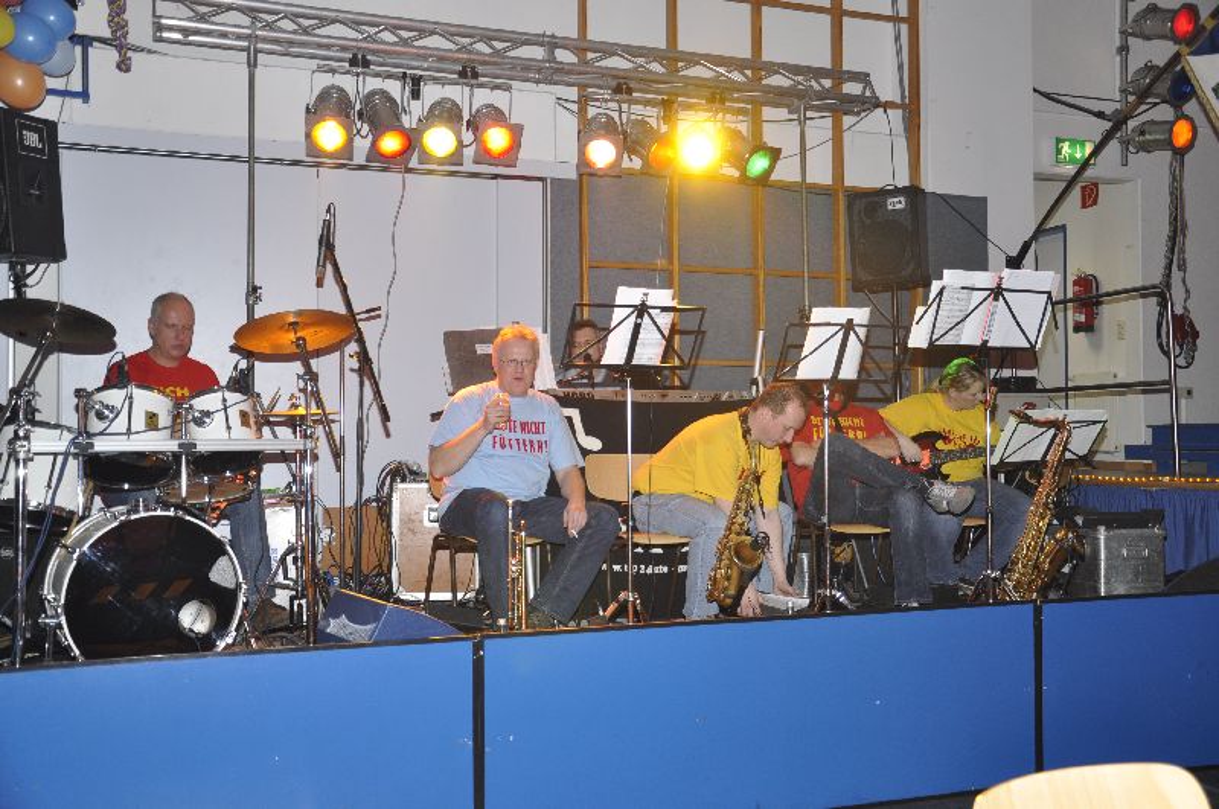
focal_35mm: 36
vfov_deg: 36.8
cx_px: 610
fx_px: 1217
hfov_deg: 53.2
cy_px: 404
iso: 400
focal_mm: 24
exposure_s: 1/60
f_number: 5
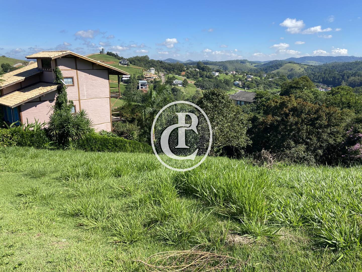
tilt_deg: -14.7
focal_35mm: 26
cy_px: 136
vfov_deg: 53.1
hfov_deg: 67.3
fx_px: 272
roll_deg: -0.5
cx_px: 181
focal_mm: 4.25
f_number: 1.8
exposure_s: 1/1961
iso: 32
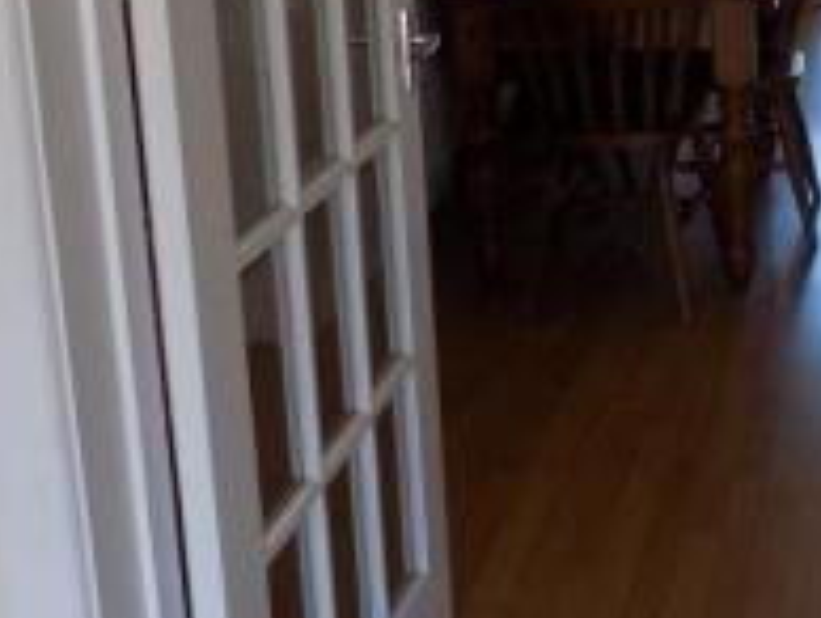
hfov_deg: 25.8
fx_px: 1639
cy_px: 53
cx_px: 929
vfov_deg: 20.9
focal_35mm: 69
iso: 140
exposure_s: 1/30
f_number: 3.1
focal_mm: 4
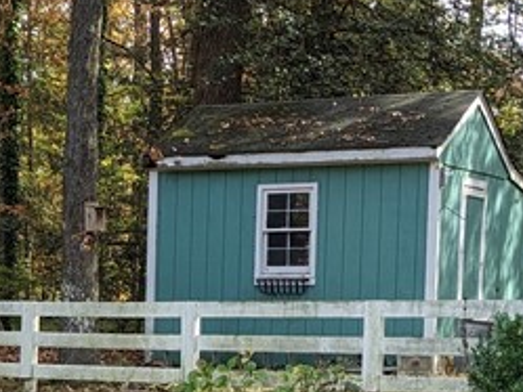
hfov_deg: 17.1
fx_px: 1678
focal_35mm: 111
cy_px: 440
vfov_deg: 13.1
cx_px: -50
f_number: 1.73
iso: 47
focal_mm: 4.38
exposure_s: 1/228
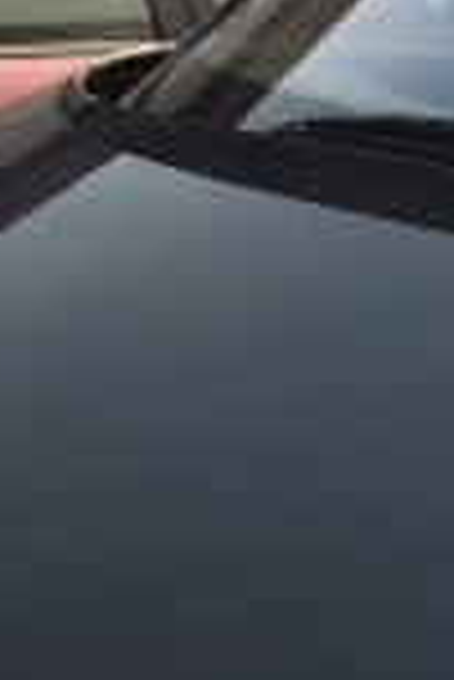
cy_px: 522
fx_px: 2906
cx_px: 1002
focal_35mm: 154
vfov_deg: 13.3
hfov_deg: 8.3
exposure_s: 1/591
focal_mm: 3.85
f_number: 2.8
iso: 80
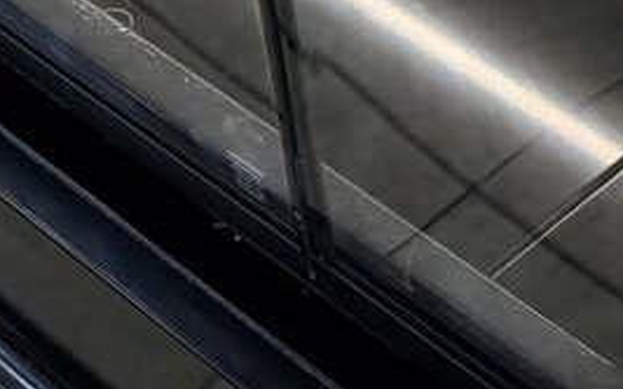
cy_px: -865
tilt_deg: -17.4
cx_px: 841
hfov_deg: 13.1
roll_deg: +4.1
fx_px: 2597
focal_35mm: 153
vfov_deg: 7.4
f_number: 1.78
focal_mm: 6.76
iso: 100
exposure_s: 1/162
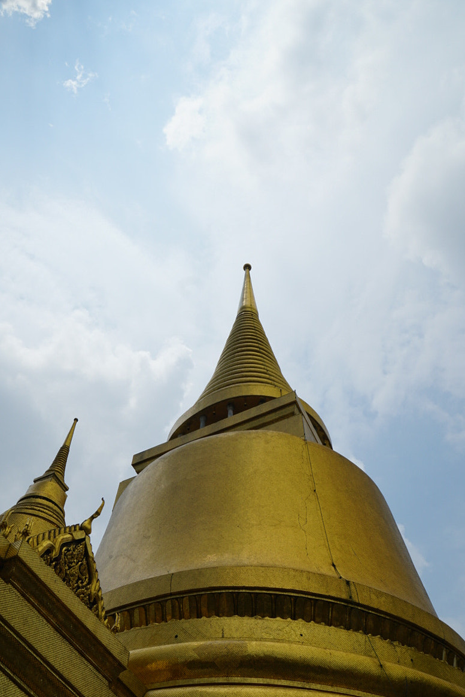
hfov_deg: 39.9
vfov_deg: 56.9
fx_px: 639
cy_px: 408
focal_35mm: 33
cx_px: 201
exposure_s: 1/500
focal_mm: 24
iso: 200
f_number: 9
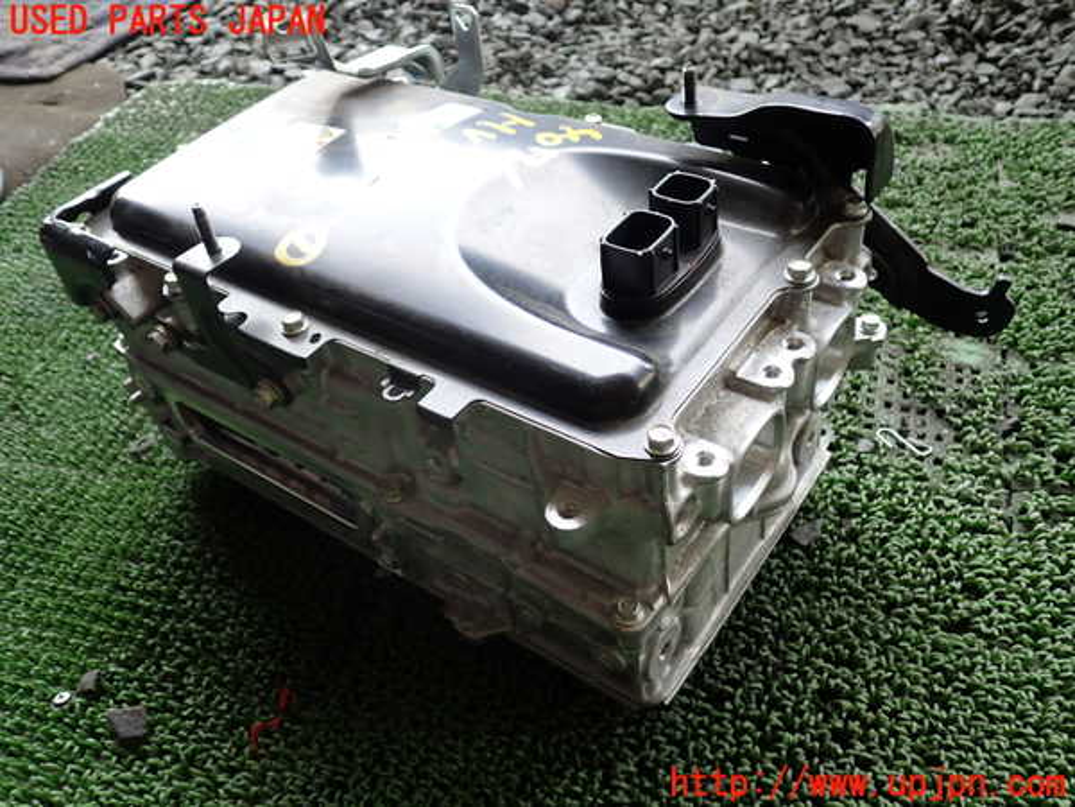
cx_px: 538
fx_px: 932
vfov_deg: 46.8
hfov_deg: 60.0
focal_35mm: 30
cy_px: 404
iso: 100
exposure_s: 1/125
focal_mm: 5.4
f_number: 2.3
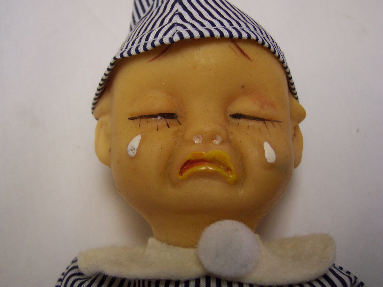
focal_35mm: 37
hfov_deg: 50.1
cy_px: 144
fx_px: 409
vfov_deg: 38.7
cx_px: 192
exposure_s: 1/90
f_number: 2.8
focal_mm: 5.6
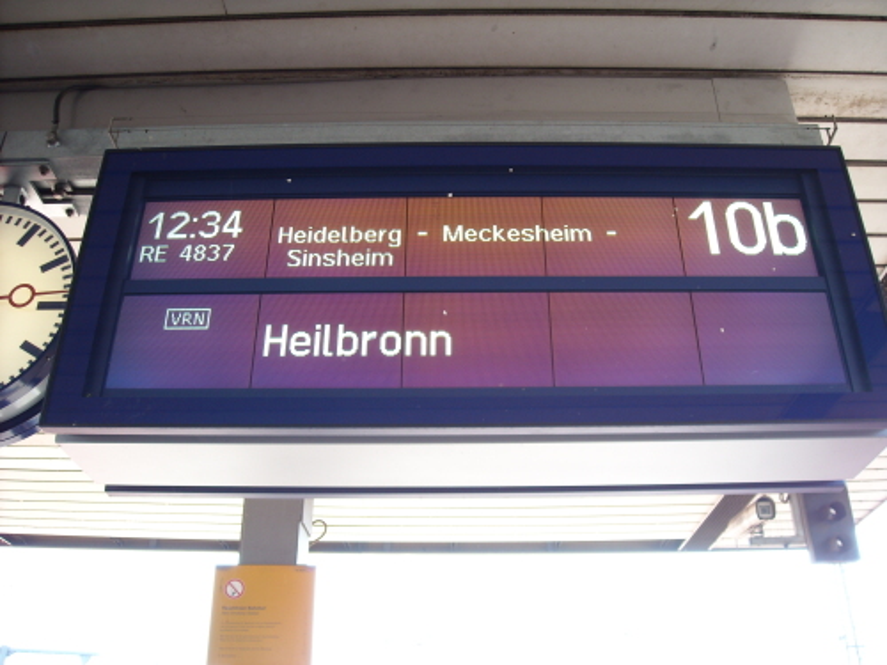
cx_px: 444
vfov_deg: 40.7
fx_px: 897
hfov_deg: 52.6
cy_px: 332
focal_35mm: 35
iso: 73
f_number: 2.8
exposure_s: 1/60
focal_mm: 5.7
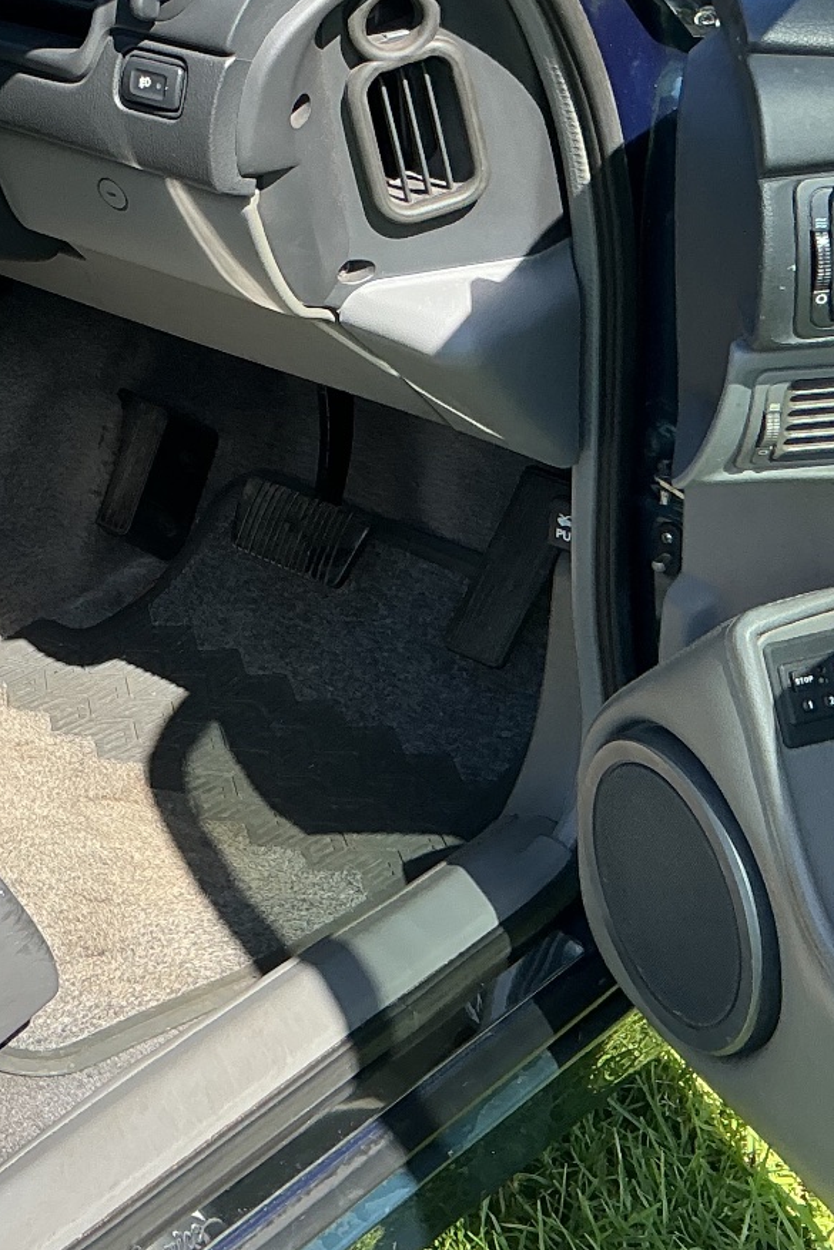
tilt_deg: -27.5
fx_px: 2292
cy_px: 386
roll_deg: +3.2
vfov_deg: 30.2
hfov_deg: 19.4
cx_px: -170
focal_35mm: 66
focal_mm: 3
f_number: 1.8
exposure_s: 1/529
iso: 25
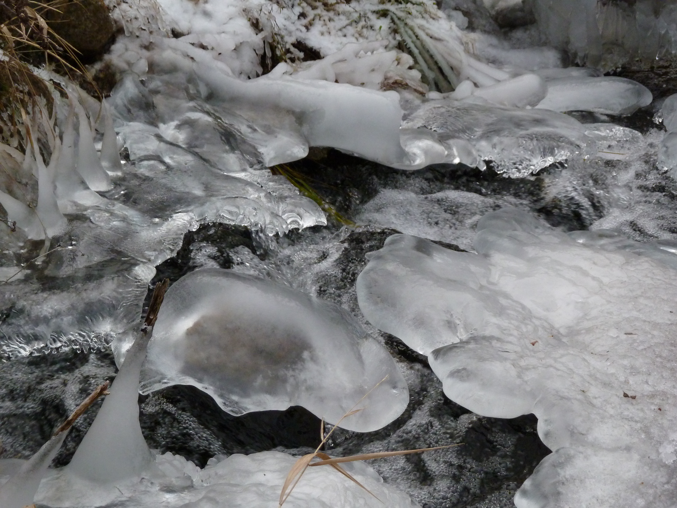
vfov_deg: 16.4
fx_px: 1760
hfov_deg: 21.8
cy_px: 254
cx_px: 338
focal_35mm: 90
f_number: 4.3
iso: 320
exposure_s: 1/250
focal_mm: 14.7
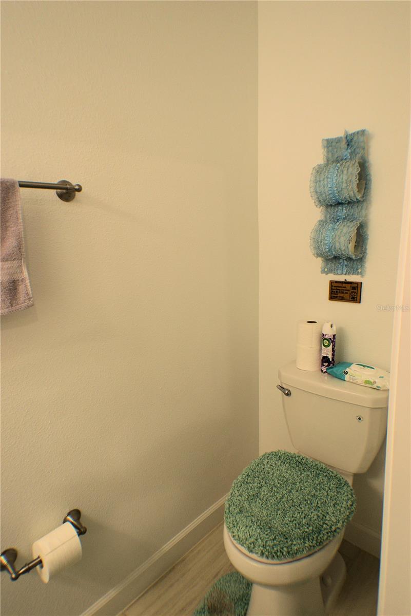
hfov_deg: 40.0
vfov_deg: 57.2
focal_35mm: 33
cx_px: 206
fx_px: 565
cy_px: 308
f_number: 4.5
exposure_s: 1/80
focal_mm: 22
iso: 400
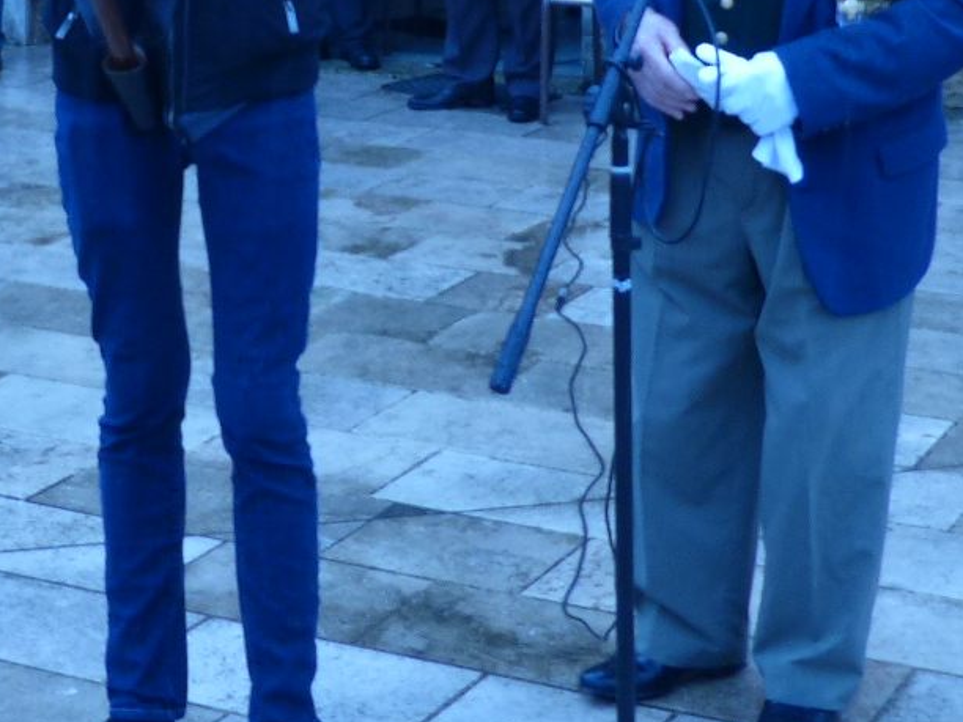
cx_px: 238
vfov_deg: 16.1
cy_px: -215
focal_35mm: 87
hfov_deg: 22.3
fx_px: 2420
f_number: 2.8
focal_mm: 4.5
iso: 100
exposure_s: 1/80
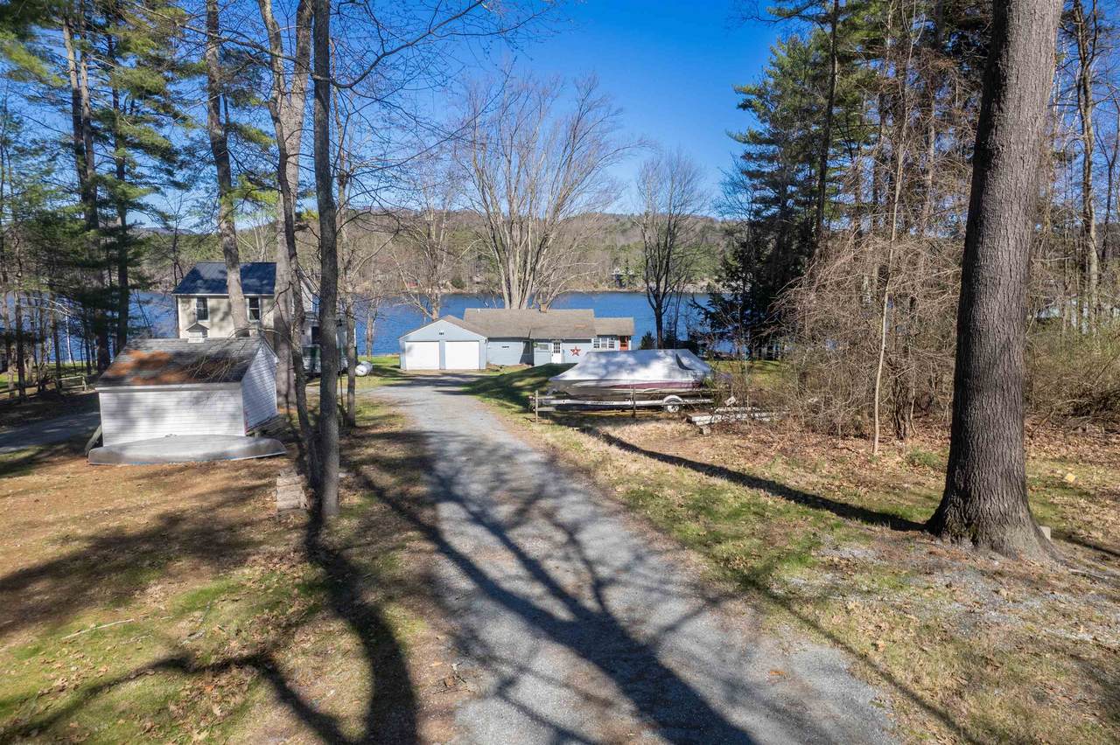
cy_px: 372
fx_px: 684
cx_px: 560
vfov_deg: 57.2
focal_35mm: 22
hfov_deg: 78.6
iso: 130
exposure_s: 1/160
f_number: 2.8
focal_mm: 8.38
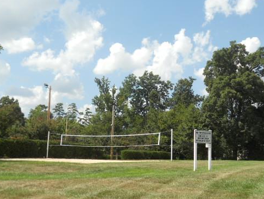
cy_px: 102
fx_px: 382
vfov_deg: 29.1
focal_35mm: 50
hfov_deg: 38.0
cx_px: 159
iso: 80
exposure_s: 1/640
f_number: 3.9
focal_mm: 6.9
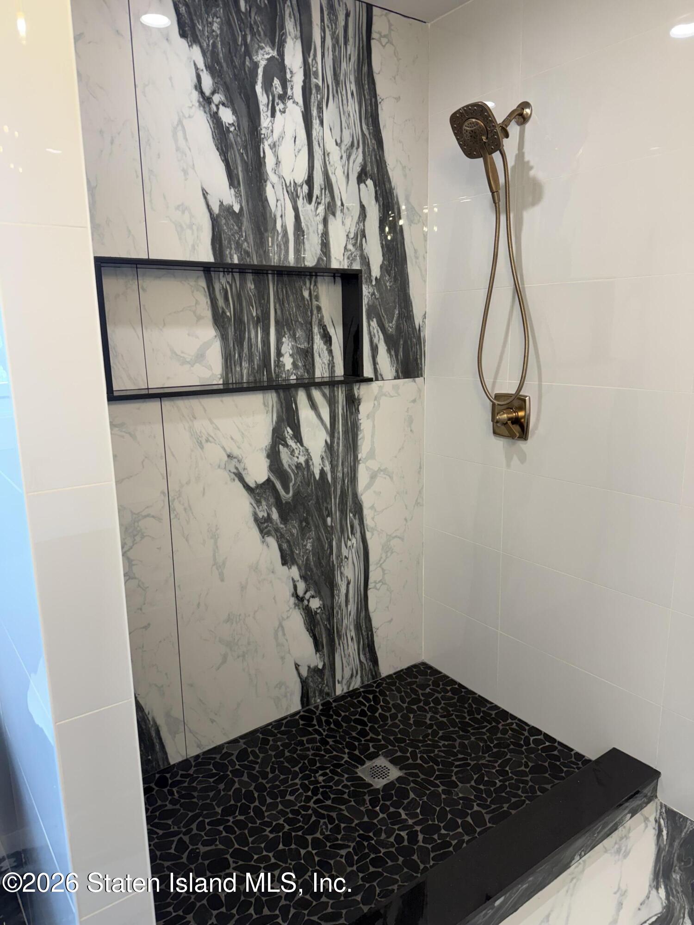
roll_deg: +1.1
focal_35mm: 24
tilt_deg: -12.3
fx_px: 642
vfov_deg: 71.6
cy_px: 462
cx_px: 347
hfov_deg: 56.8
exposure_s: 1/120
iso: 160
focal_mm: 6.76
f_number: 1.78
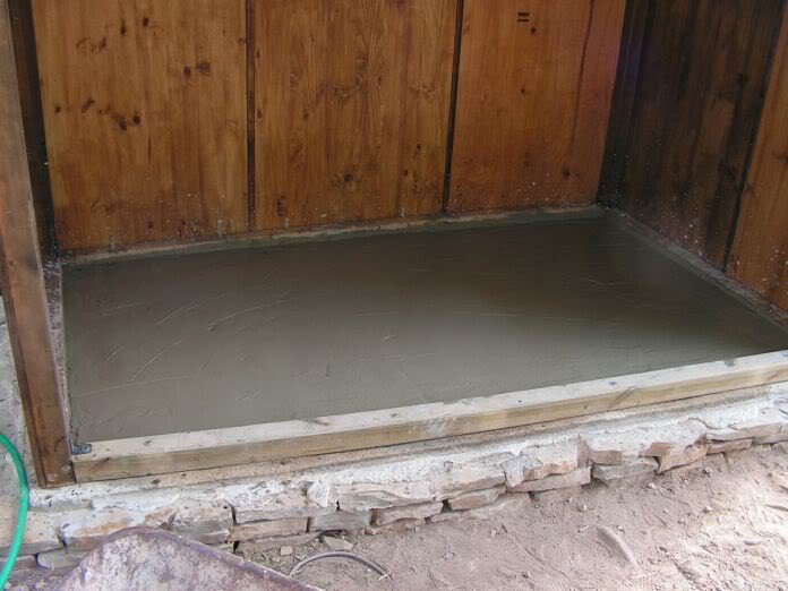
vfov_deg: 39.7
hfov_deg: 51.4
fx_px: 820
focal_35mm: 36
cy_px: 296
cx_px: 394
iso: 64
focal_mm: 6
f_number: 3.2
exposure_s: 1/40
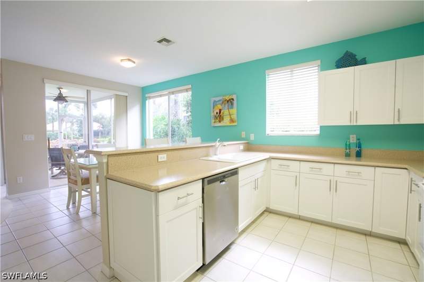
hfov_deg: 96.7
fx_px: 188
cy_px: 141
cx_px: 212
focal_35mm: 16
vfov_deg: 73.7
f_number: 8
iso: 100
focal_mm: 16
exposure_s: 1/2
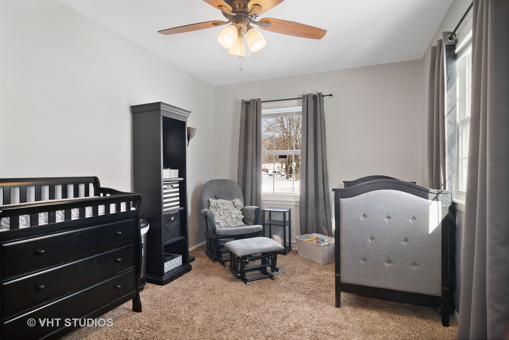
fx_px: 254
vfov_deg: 67.4
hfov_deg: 90.0
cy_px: 170
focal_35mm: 18
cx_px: 254
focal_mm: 12
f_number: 9
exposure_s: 1/10
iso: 100
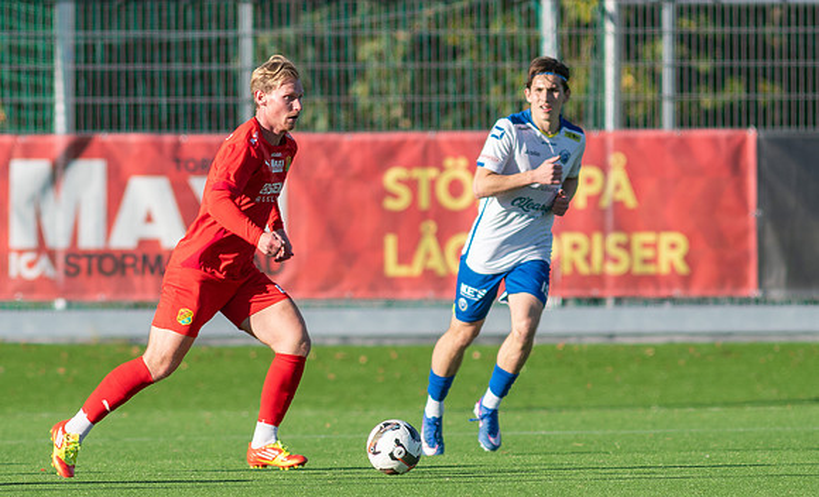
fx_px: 19896
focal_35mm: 899
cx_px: 227
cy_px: 248
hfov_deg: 2.4
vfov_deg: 1.4
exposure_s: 1/2000
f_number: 3.2
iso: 140
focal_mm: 300
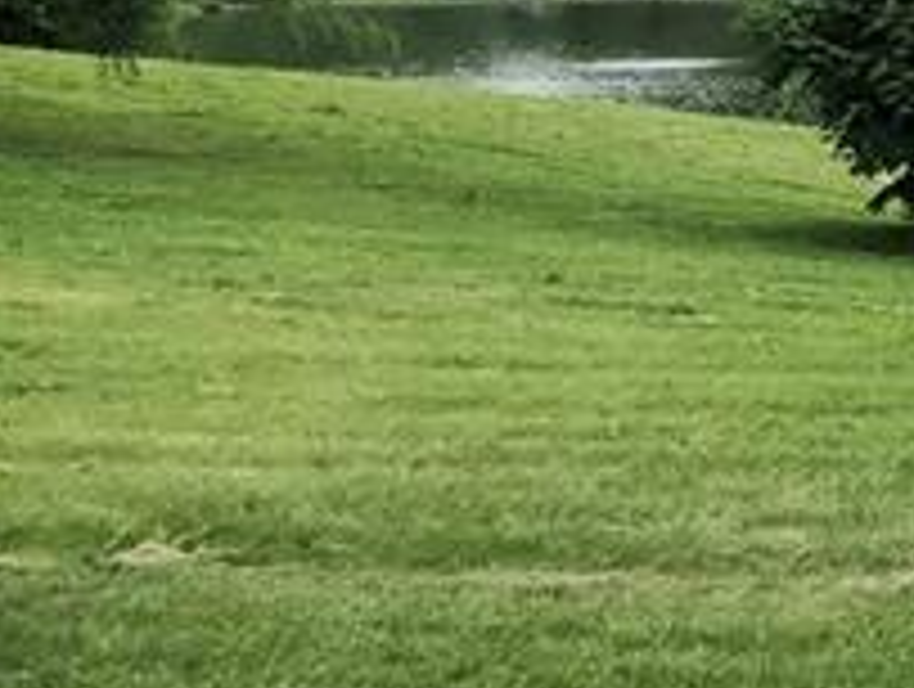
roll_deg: +1.3
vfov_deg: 10.4
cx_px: 1860
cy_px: -103
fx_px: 3730
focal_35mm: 141
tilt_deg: +0.2
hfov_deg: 12.3
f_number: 1.8
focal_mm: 3.99
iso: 20
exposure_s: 1/727
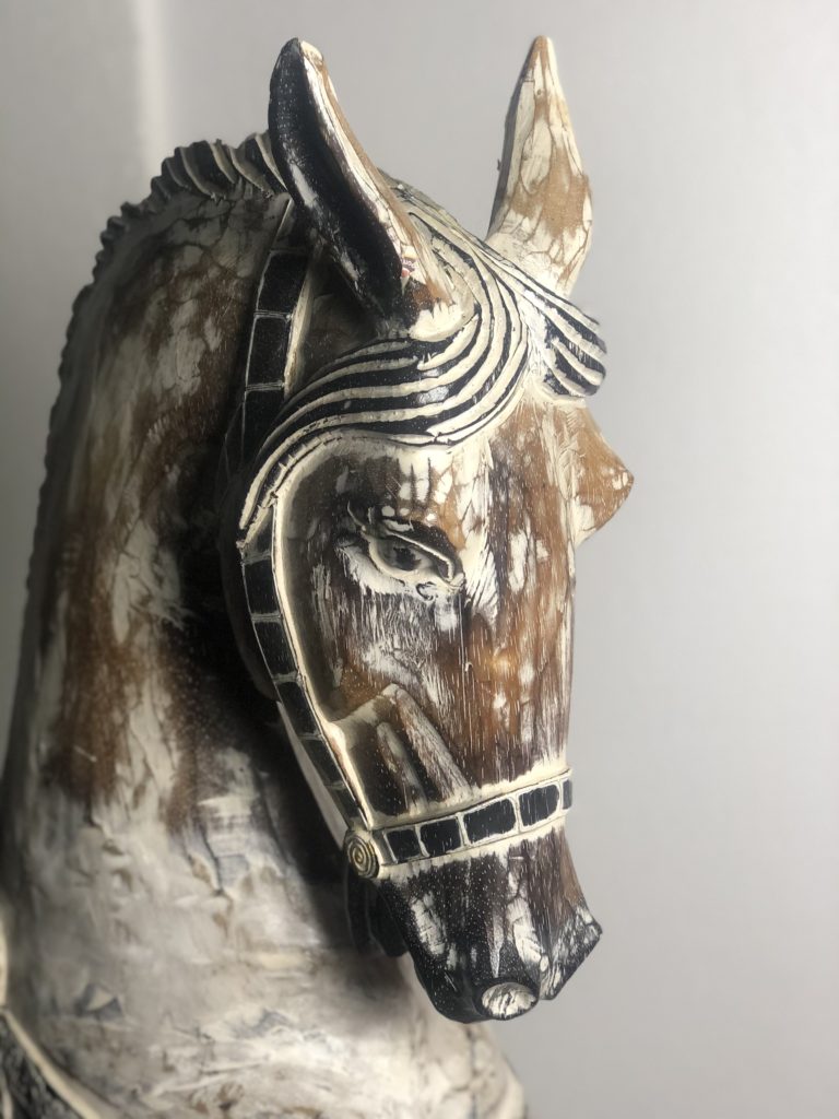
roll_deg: +4.7
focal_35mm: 52
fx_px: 1680
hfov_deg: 28.0
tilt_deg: -11.5
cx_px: 420
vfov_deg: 36.8
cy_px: 560
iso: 100
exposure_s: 1/50
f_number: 2.4
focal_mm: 6
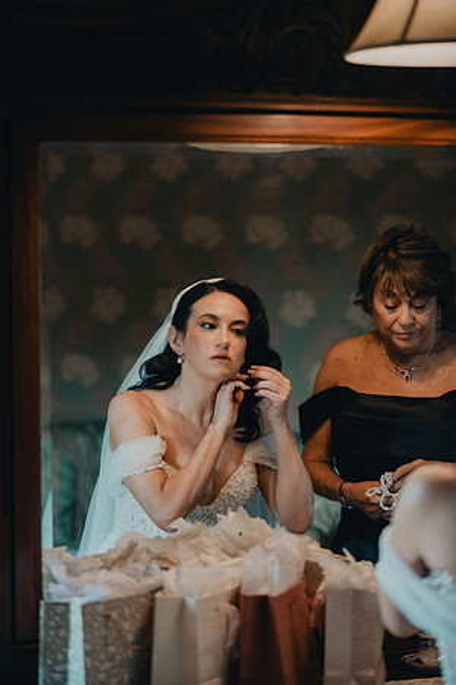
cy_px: 342
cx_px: 228
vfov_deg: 21.5
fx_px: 1805
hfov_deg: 14.4
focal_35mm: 95
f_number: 2.8
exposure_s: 1/200
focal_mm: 95
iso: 800
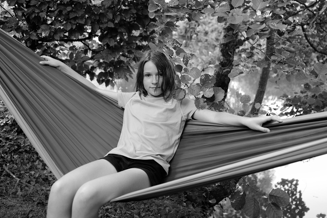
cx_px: 180
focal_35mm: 44
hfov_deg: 44.4
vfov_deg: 30.4
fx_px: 400
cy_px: 84
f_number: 2
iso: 320
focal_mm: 23
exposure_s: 1/40
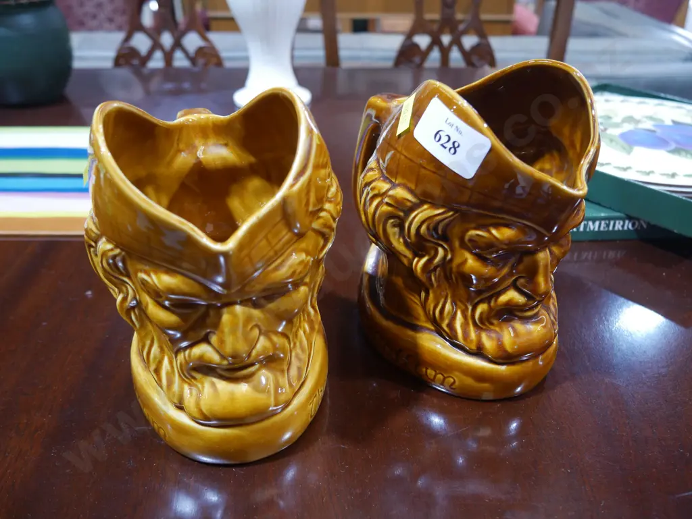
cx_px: 346
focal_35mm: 30
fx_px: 600
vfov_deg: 46.8
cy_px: 260
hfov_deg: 59.9
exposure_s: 1/60
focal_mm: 15
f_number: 3.6
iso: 640
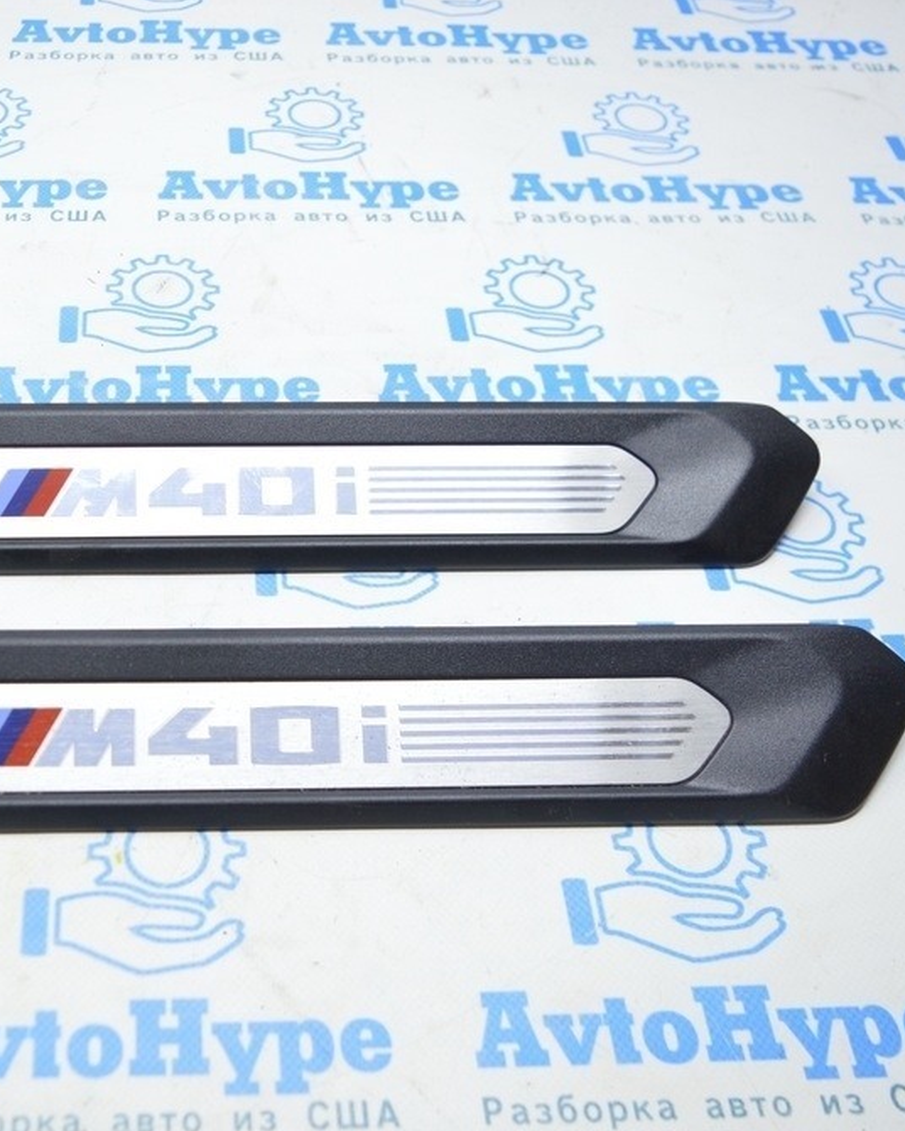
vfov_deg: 42.9
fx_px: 1440
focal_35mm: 43
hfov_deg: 33.9
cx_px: 189
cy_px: 571
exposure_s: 1/40
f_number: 3.8
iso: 400
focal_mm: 20
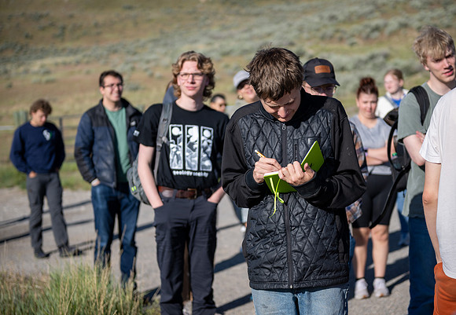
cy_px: 158
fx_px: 920
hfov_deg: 27.8
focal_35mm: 72
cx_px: 237
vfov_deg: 19.4
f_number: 2.8
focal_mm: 70
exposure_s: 1/2000
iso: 100
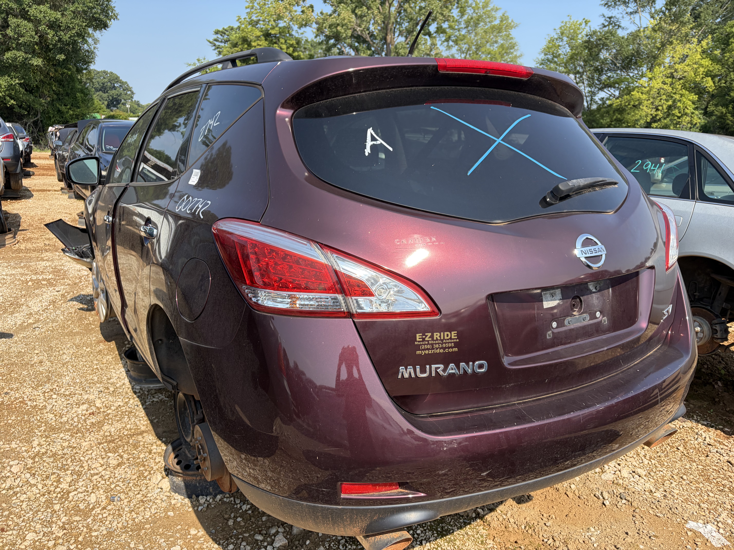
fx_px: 551
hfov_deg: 67.3
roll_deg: -3.1
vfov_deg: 53.1
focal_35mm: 26
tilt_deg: -12.5
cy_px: 275
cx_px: 367
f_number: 1.6
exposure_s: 1/2208
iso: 64
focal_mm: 5.96
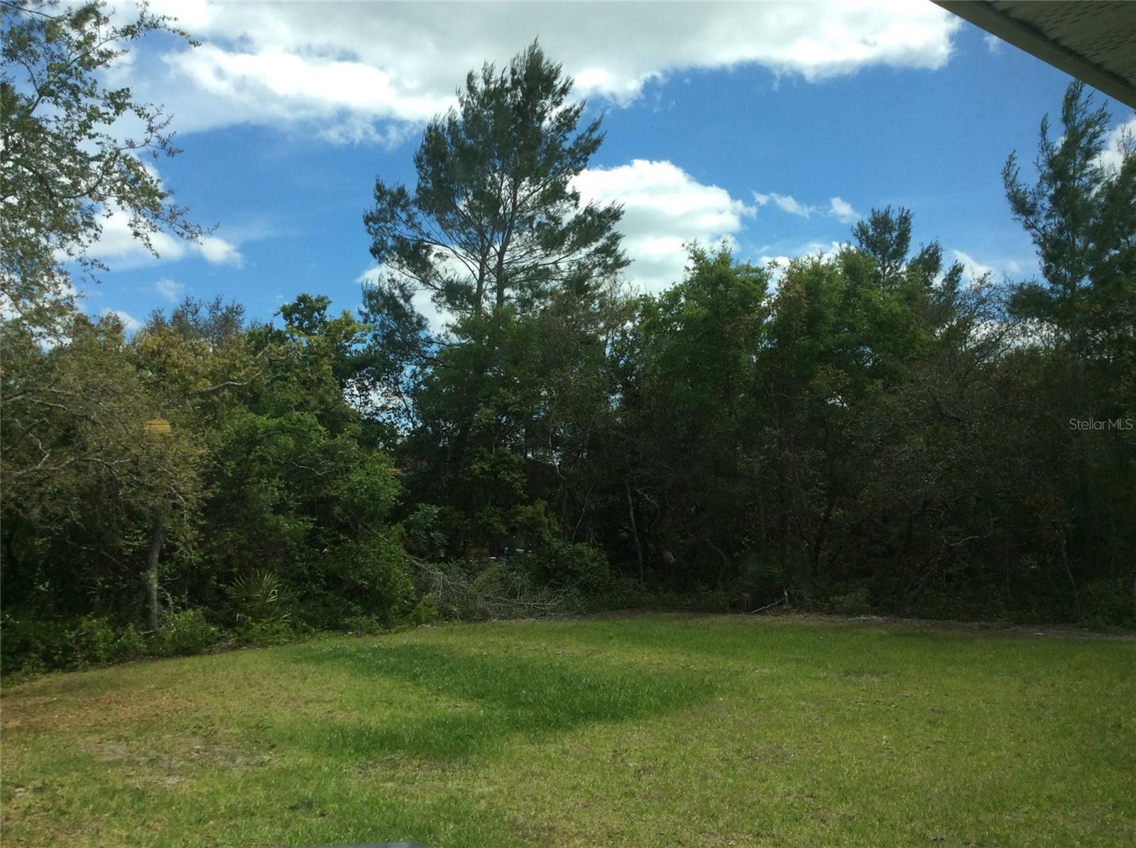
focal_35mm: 32
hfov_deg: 56.9
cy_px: 424
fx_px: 1048
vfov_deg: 44.0
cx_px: 568
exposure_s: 1/867
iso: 32
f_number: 2.4
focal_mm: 3.3
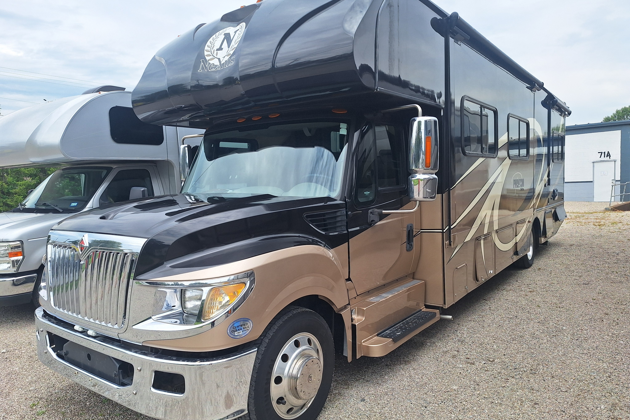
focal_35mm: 24
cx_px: 315
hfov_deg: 73.7
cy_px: 214
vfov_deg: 53.1
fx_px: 420
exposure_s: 1/1399
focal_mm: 5.54
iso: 40
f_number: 1.8
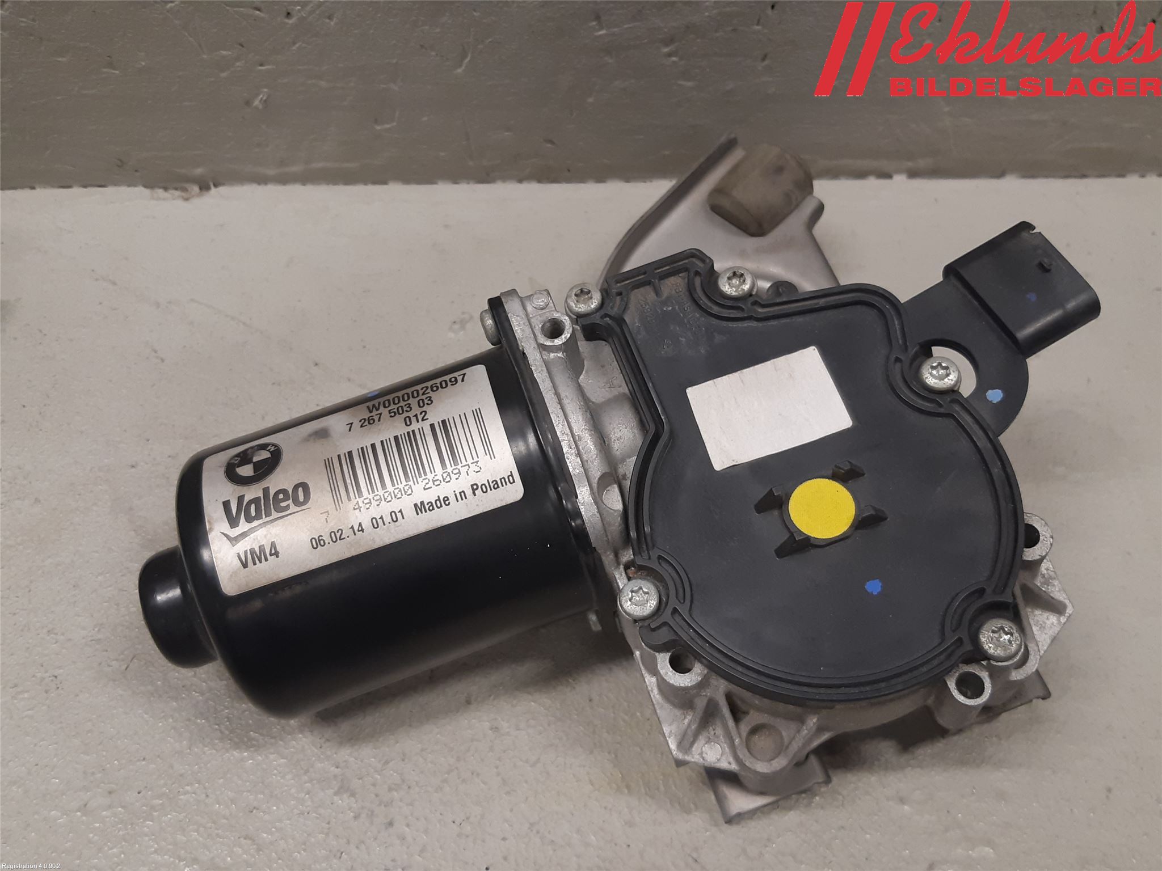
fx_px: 873
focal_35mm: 26
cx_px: 581
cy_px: 436
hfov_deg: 67.3
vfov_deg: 53.1
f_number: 1.7
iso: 100
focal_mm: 3.93
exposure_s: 1/50
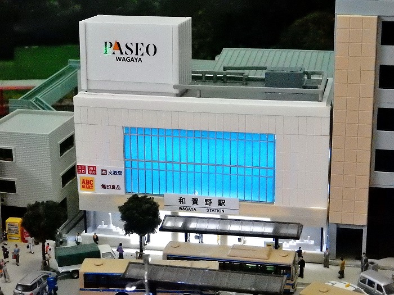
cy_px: 148
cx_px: 197
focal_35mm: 71
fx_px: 808
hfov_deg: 27.4
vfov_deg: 20.7
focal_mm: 12.6
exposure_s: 1/250
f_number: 4.8
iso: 3200
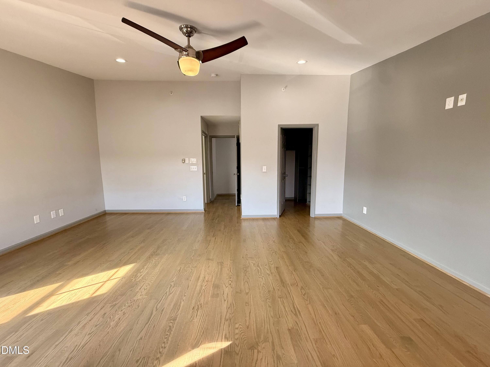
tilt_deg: -6.9
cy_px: 184
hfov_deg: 102.1
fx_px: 198
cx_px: 245
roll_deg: -0.2
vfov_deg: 85.7
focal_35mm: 14
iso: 250
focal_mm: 2.22
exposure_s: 1/120
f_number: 2.2
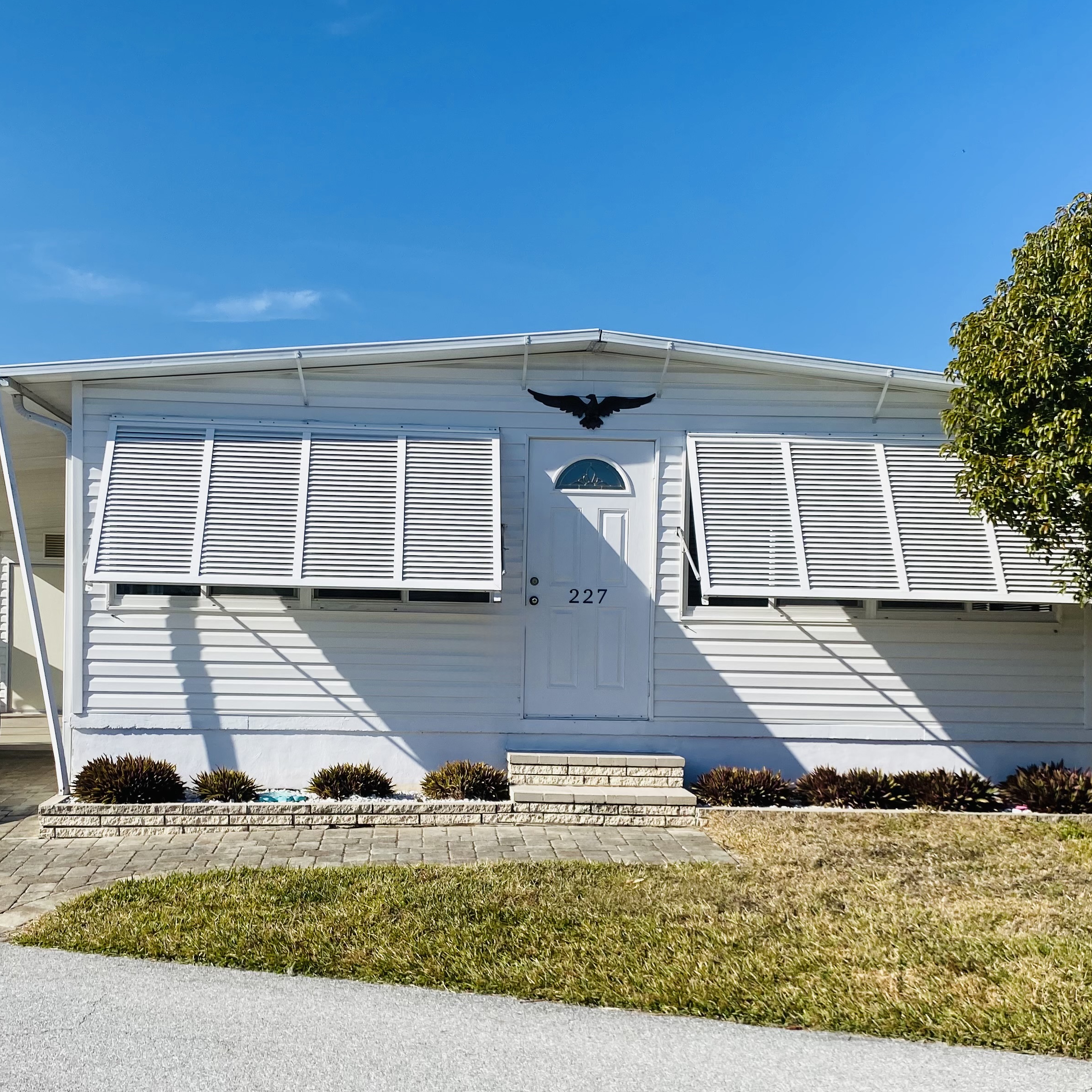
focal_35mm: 39
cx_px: 469
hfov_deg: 42.7
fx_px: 1392
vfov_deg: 42.6
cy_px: 655
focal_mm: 4.25
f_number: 1.8
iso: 32
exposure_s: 1/3731
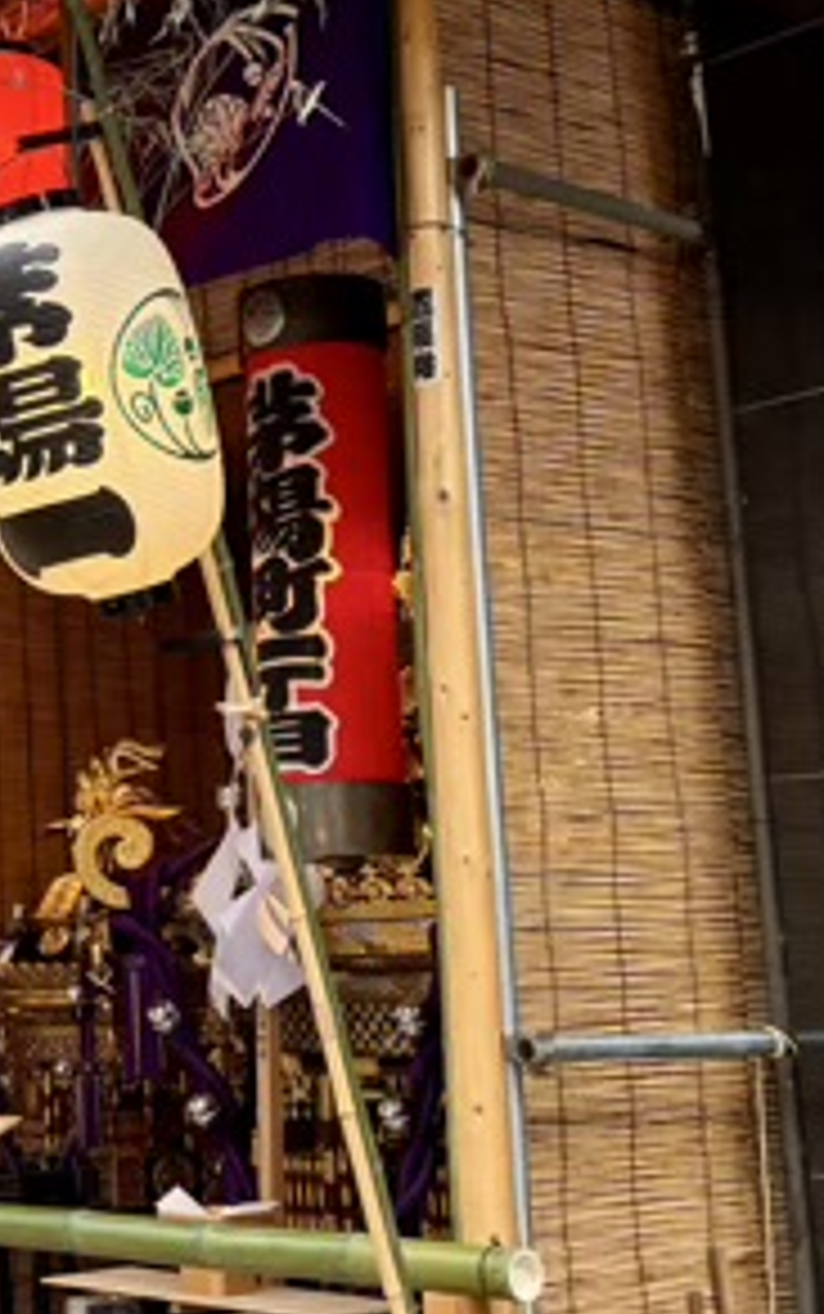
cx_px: -198
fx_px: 2367
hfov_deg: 18.6
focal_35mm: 66
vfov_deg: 30.9
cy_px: 479
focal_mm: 5.96
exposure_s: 1/121
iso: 125
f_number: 1.6
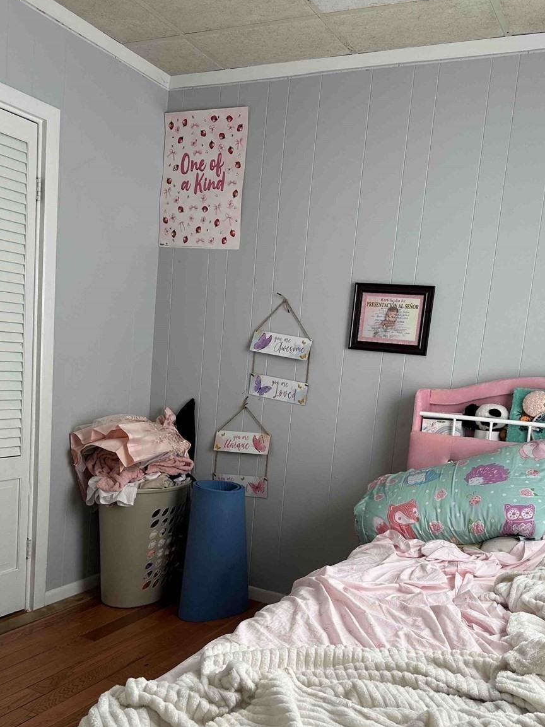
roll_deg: -5.3
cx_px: 298
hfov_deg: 44.1
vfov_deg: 56.0
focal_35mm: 32
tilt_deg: -8.6
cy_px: 461
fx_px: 672
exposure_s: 1/120
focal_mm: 6.86
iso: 80
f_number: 1.78
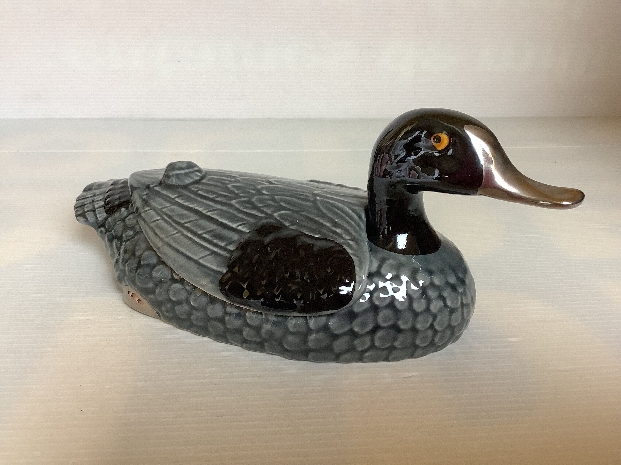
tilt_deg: -25.4
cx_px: 310
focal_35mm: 31
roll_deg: -0.3
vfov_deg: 45.4
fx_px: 556
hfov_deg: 58.4
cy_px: 232
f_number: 2.4
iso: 125
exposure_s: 1/50
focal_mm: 3.3
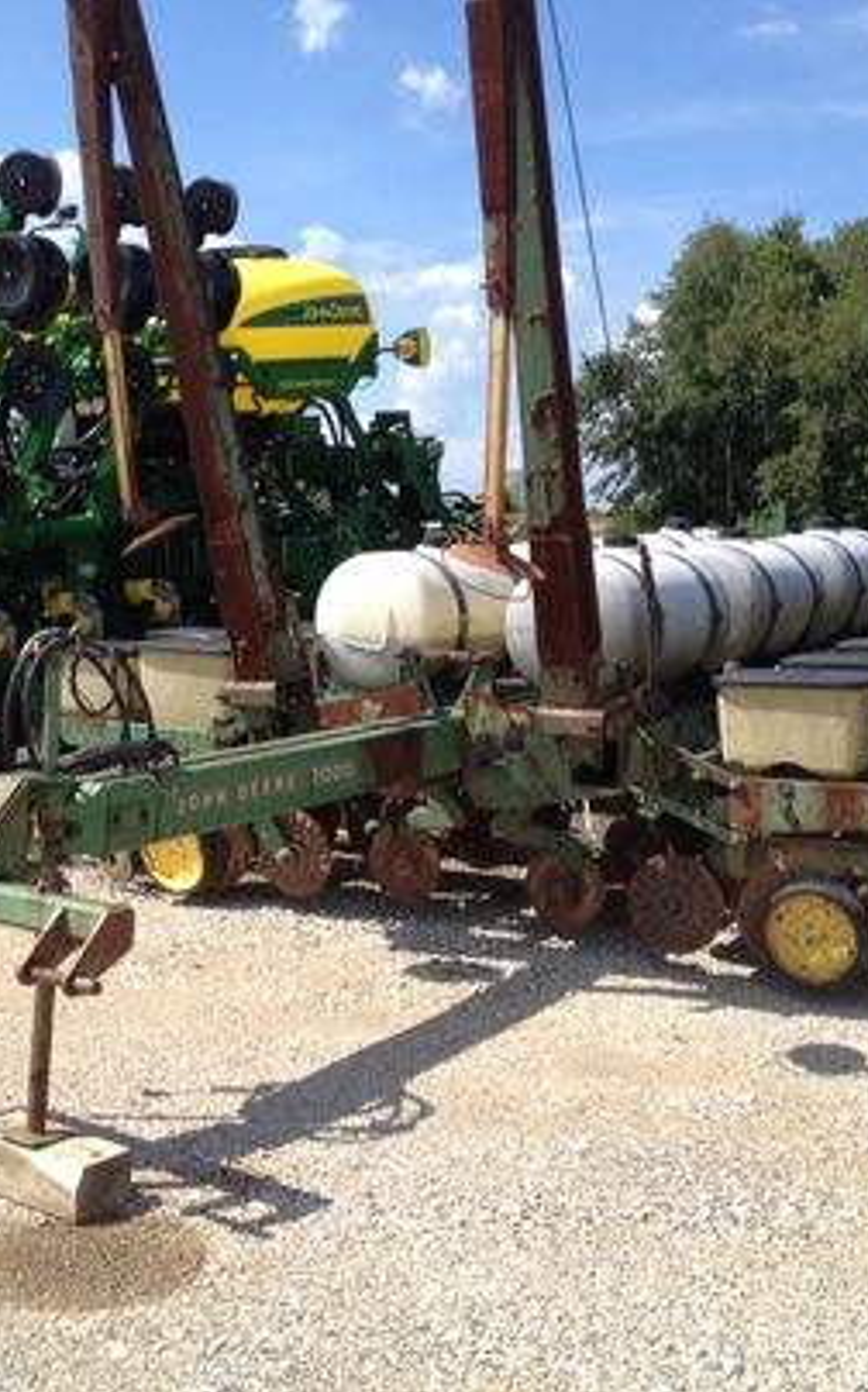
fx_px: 1895
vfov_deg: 40.3
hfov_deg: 25.8
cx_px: 362
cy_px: 699
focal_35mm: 50
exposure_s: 1/1227
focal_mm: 4.28
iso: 64
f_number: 2.4
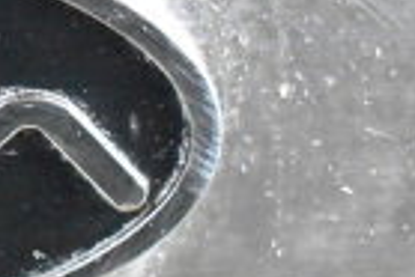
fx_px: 2585
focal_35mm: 224
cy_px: 138
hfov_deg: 8.6
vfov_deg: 6.1
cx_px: -457
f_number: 4.5
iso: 16000
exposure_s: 1/50
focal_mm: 34
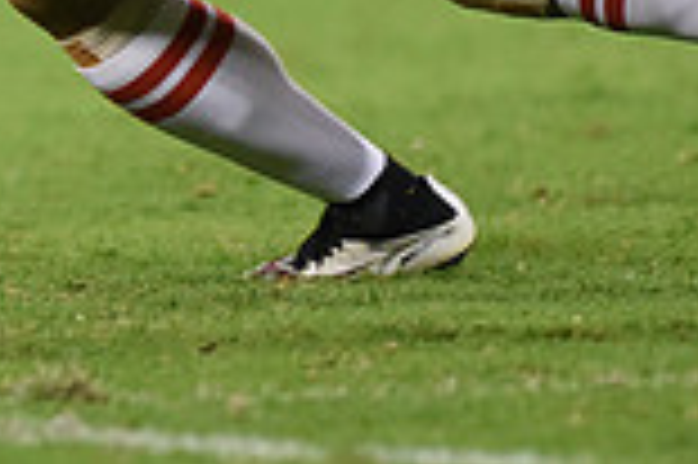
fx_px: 21789
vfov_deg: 1.2
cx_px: -171
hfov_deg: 1.8
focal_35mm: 1125
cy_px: -403
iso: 2000
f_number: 2.8
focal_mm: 300
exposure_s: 1/800
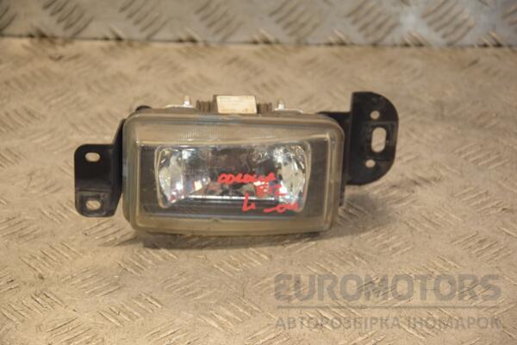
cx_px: 258
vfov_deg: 10.2
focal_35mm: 135
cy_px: 172
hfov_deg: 15.2
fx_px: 1939
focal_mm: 90
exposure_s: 1/160
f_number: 5.6
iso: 800
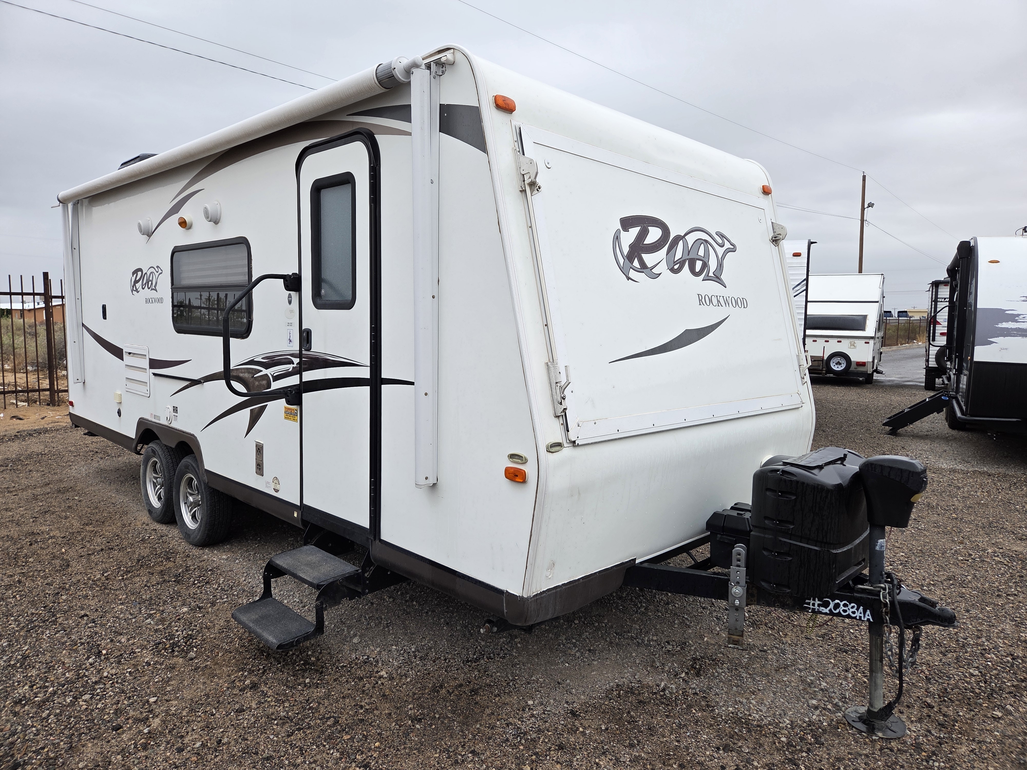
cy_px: 385
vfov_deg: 58.9
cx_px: 514
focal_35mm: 23
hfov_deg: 73.9
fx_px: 682
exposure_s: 1/657
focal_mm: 5.4
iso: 80
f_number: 1.8
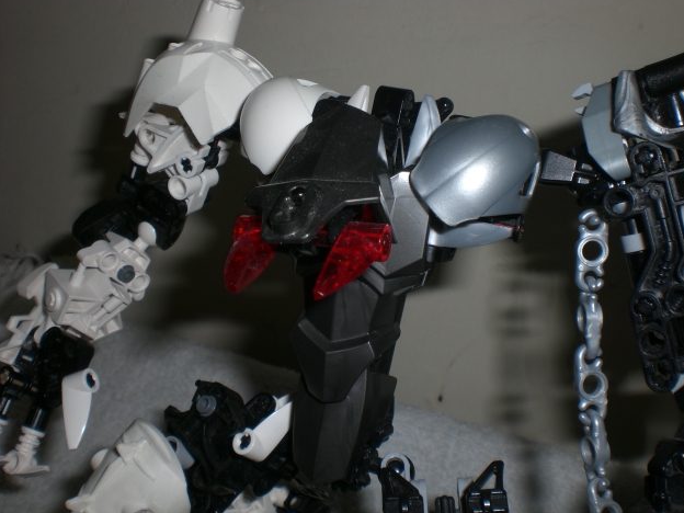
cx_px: 350
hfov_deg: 47.9
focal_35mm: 39
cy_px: 251
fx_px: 771
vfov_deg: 36.8
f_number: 4.4
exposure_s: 1/30
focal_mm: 6.3
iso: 50
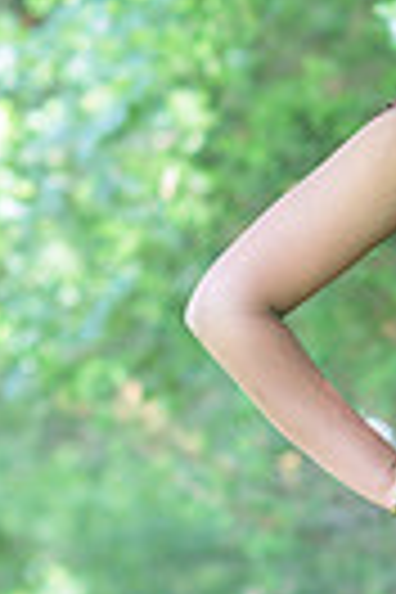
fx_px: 4785
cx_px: 616
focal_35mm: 290
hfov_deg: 4.7
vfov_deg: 7.1
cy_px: 666
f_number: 2.8
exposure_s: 1/250
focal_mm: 85
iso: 400
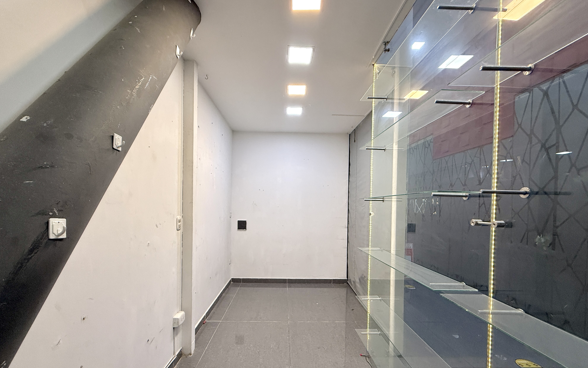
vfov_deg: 74.4
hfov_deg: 101.5
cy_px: 209
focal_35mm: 15
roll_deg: -0.9
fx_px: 240
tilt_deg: -1.1
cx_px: 293
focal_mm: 2.22
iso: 250
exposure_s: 1/120
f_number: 2.2
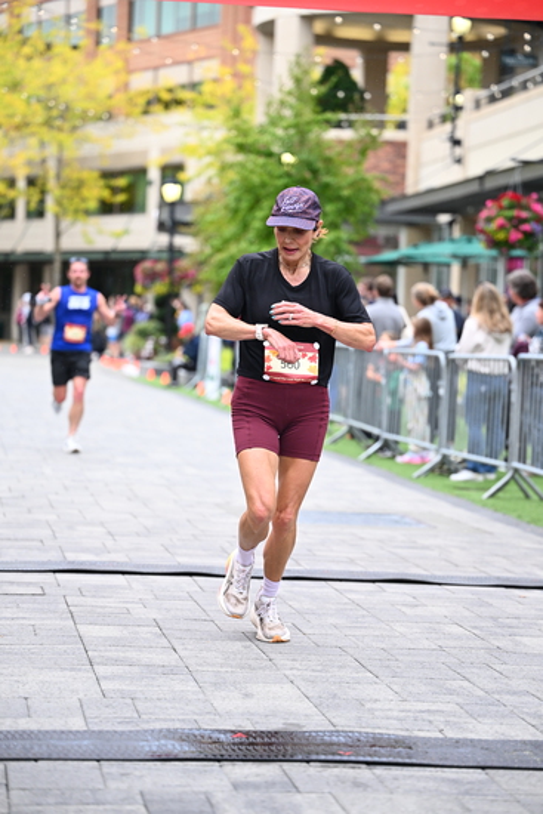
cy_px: 407
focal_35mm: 93
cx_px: 272
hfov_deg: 14.7
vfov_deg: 21.9
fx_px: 2103
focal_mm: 93
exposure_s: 1/1600
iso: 1250
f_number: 2.8
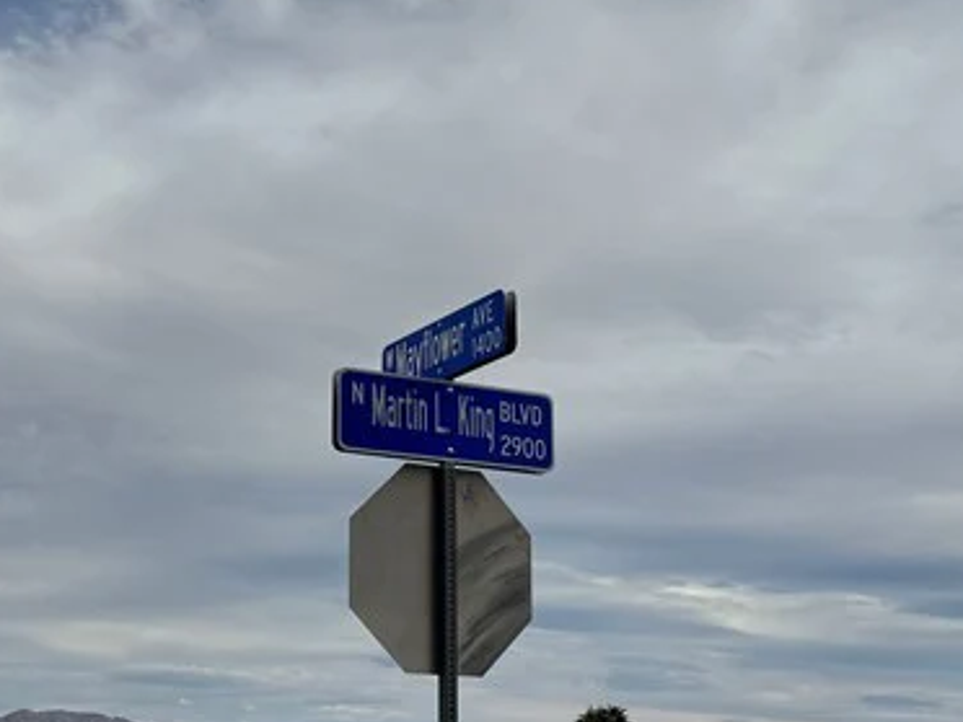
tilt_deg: +10.6
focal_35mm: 66
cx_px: 463
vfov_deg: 22.2
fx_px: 1836
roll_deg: -1.0
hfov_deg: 29.4
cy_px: 419
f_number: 1.78
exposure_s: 1/12346
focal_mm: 6.76
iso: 80
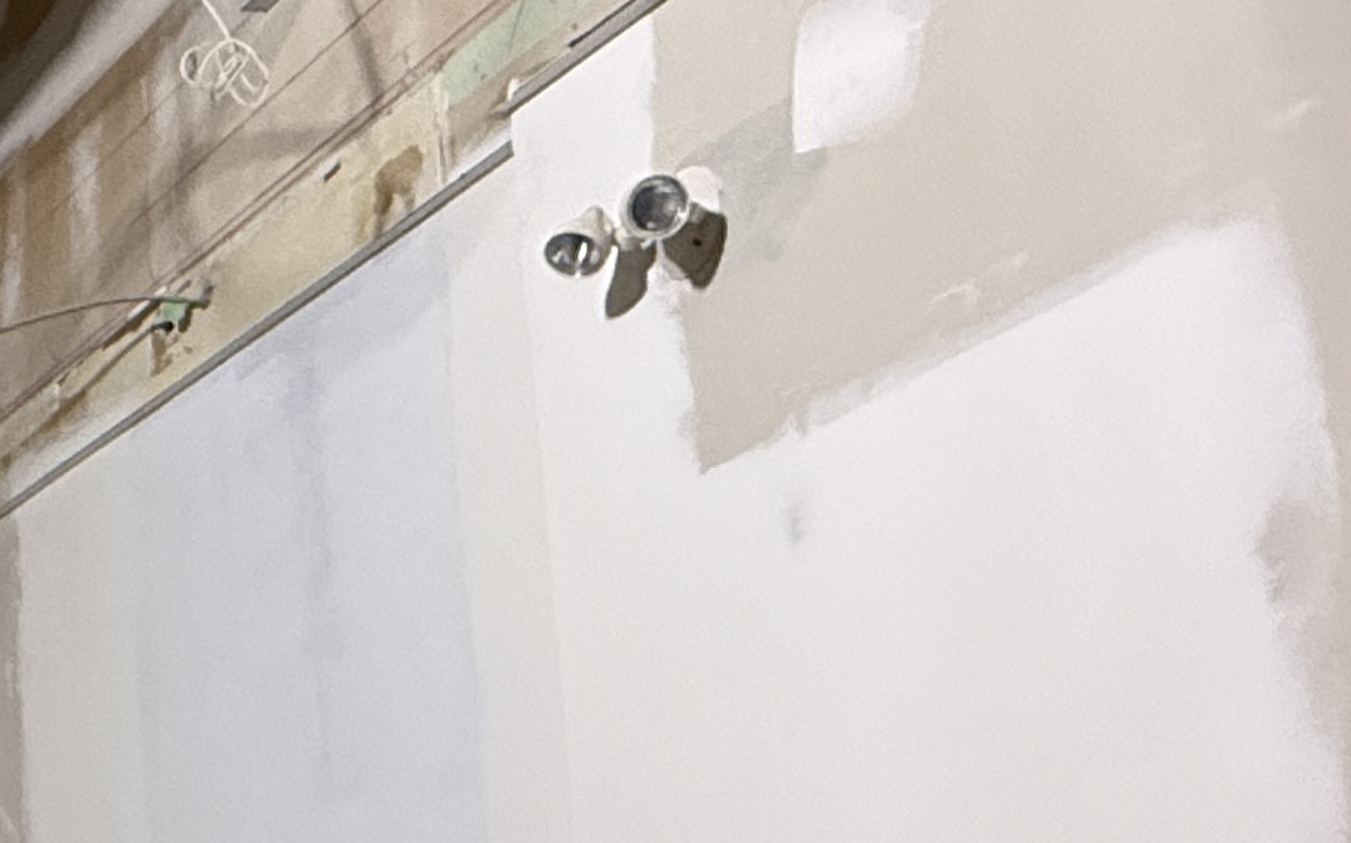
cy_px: 941
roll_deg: -0.5
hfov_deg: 25.7
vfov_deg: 19.1
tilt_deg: +0.7
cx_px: -522
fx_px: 2393
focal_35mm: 65
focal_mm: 2.22
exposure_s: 1/120
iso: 320
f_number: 2.2
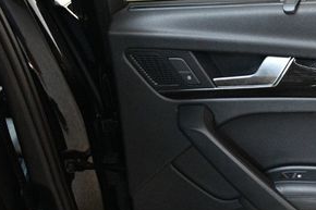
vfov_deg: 17.9
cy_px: 178
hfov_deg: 25.6
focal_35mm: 75
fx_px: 658
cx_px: 320
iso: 4500
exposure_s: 1/60
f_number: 3.8
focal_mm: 23
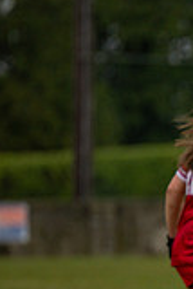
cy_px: 268
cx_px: 435
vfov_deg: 1.9
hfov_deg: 1.3
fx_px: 8706
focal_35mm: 1085
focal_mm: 300
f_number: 2.8
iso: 400
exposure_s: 1/1000
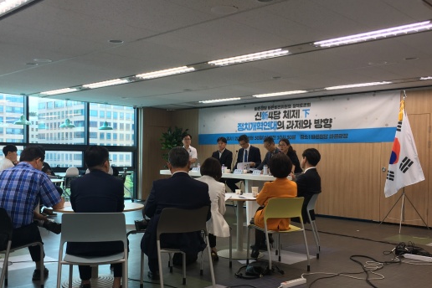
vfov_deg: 35.0
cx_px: 197
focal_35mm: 38
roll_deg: +0.0
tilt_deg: -2.4
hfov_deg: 50.6
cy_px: 170
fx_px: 456
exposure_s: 1/30
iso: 25
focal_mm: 4.15
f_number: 2.2
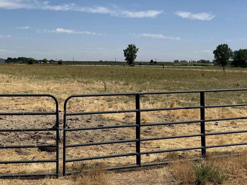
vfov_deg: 24.0
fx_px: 421
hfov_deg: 32.0
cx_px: 56
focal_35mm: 59
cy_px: 14
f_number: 1.78
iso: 80
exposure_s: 1/10309
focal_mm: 6.76
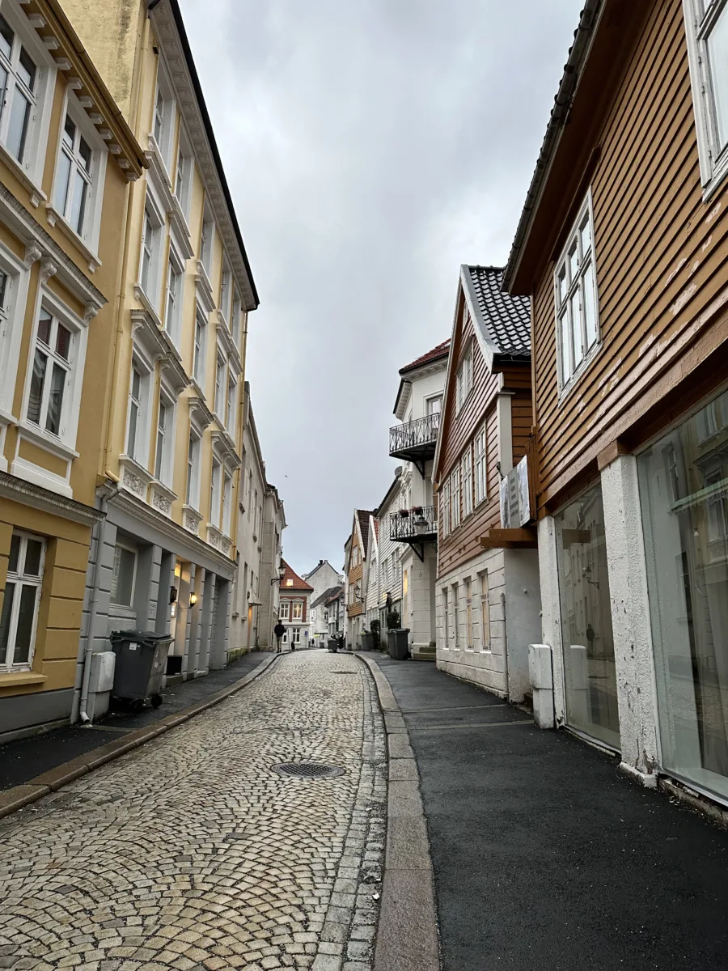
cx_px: 364
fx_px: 673
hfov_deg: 56.8
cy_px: 486
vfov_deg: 71.6
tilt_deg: +13.5
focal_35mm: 24
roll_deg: -0.5
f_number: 1.78
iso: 160
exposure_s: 1/75
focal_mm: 6.86
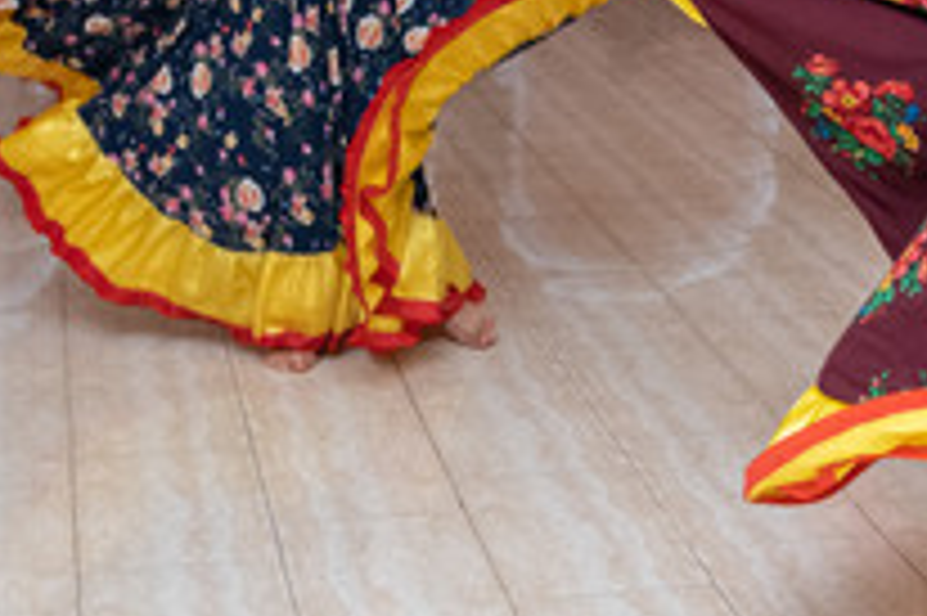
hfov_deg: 18.4
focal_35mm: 109
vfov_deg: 12.3
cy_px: -79
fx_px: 2804
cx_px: 896
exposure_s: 1/125
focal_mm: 23
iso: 1000
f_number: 2.5
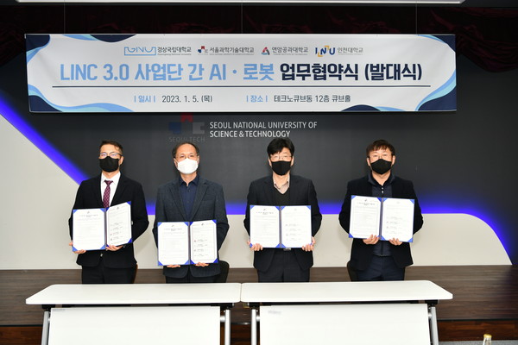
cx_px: 259
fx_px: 518
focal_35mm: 36
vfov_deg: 36.9
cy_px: 172
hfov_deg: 53.1
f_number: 4
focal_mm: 36
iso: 640
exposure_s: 1/160
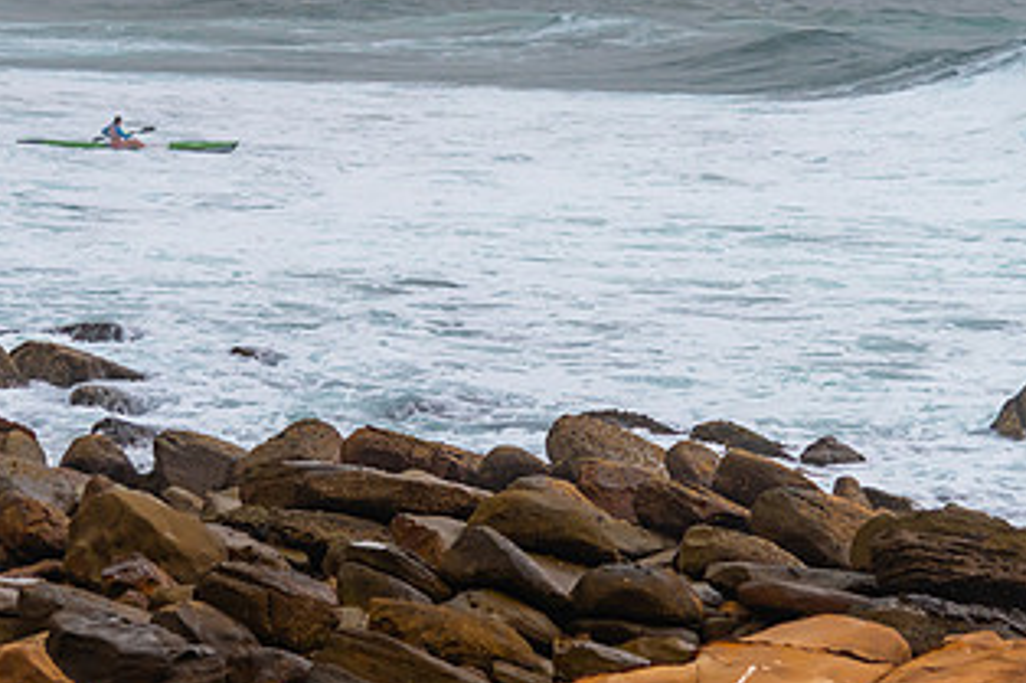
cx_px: 448
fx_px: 3532
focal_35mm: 124
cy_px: 214
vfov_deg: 11.0
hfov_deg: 16.5
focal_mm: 66
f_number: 4
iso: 800
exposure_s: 1/20
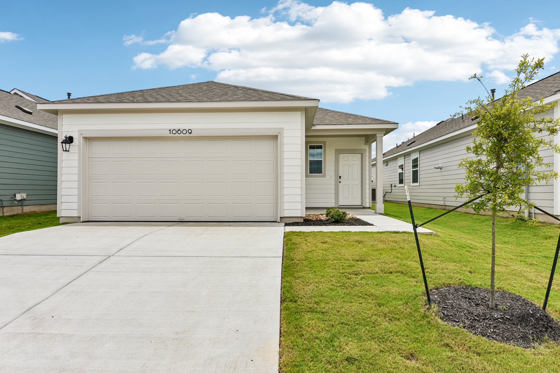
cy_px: 186
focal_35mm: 20
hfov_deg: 84.0
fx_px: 311
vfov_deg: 61.9
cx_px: 280
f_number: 8
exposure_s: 1/400
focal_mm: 20
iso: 100
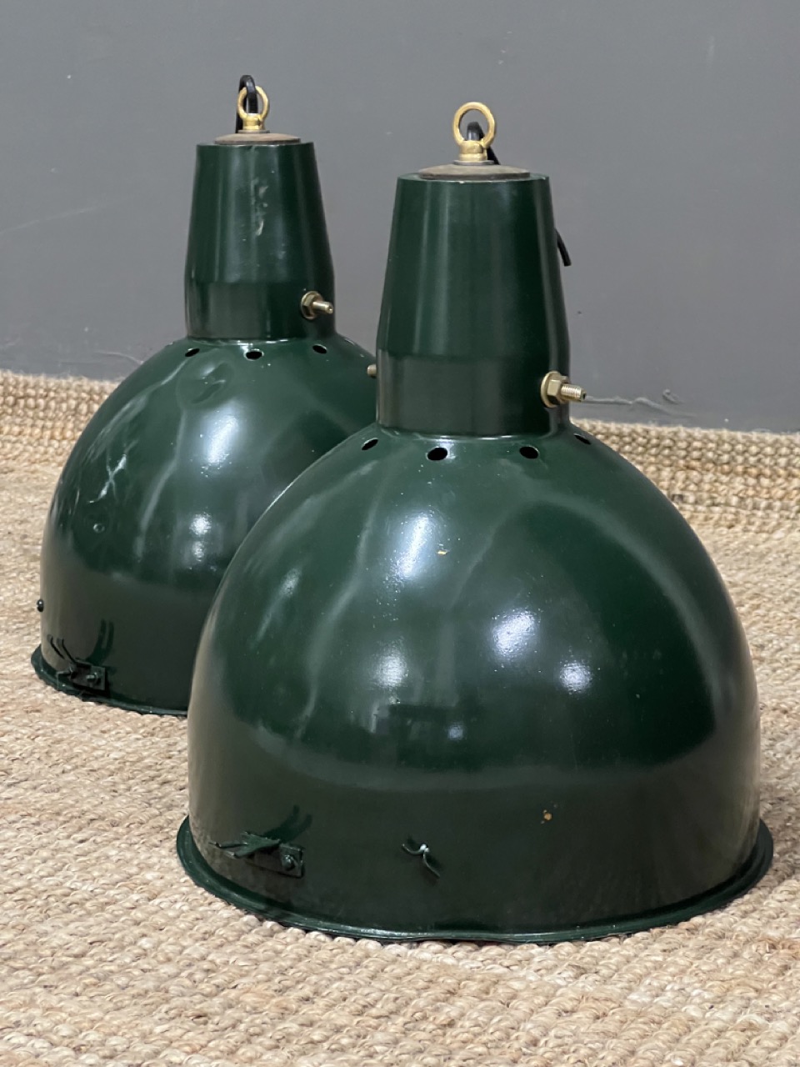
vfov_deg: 25.3
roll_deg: +0.5
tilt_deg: -10.6
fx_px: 2373
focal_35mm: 77
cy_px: 534
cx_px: 400
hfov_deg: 19.1
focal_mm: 9
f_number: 2.8
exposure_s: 1/25
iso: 800
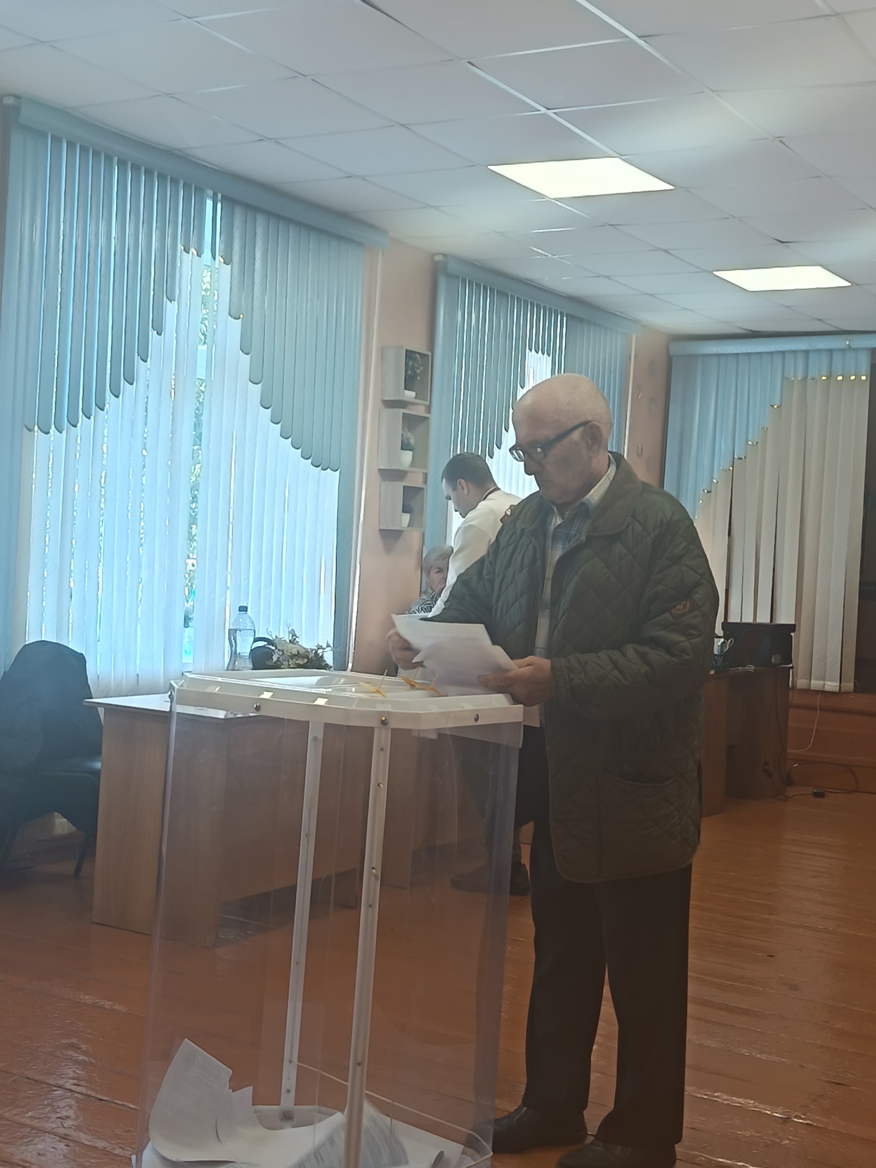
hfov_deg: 30.3
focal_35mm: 48
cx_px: 438
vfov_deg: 39.7
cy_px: 584
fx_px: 1620
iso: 374
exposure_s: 1/50
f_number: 1.75
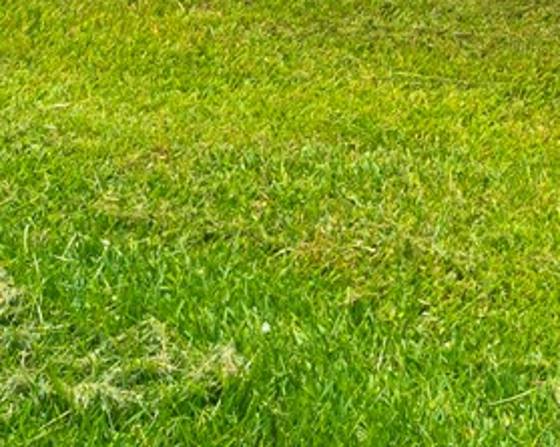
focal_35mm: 117
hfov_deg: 15.9
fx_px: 1938
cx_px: 644
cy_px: -567
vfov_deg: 11.3
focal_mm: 16
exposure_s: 1/250
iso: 125
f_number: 11
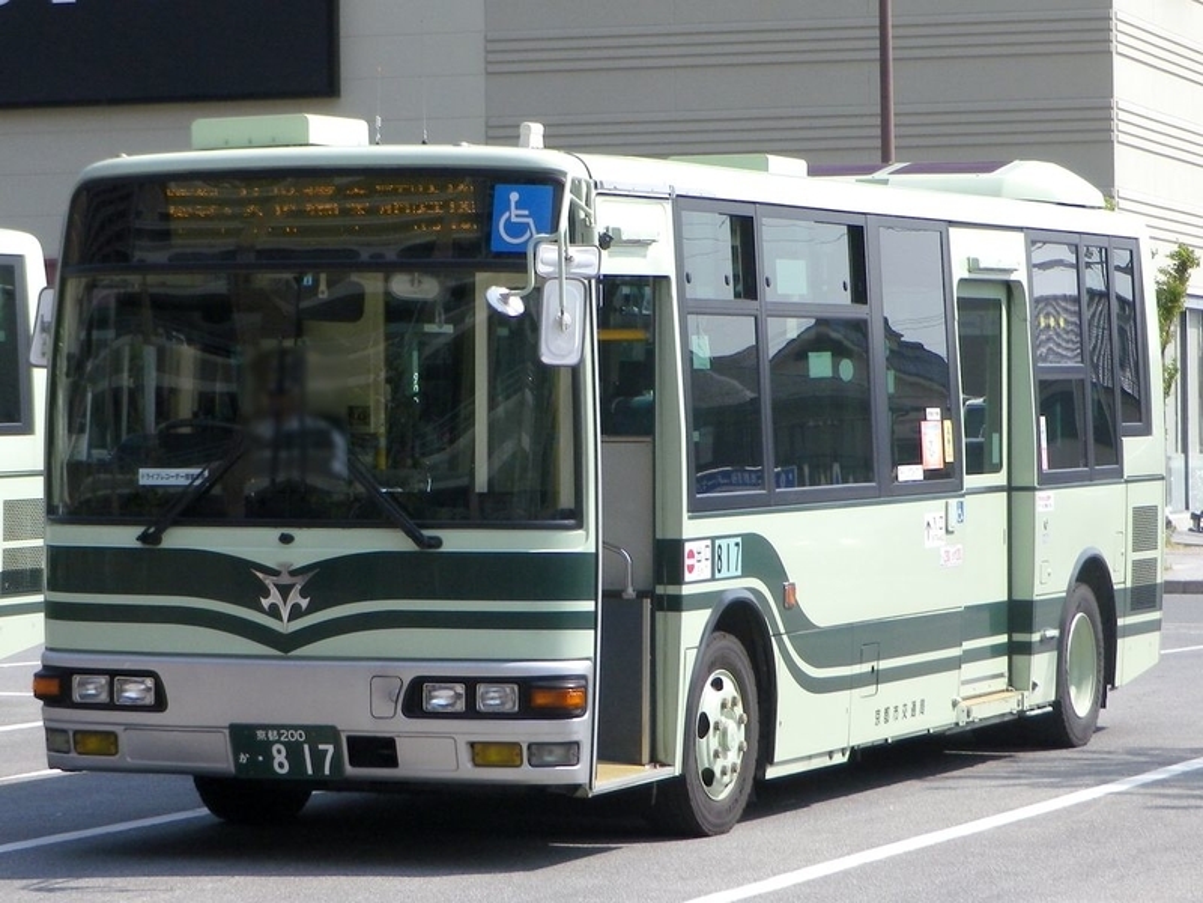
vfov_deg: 16.2
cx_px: 602
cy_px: 452
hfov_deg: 21.5
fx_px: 3162
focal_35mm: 91
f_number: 5
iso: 80
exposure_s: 1/320
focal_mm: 16.4
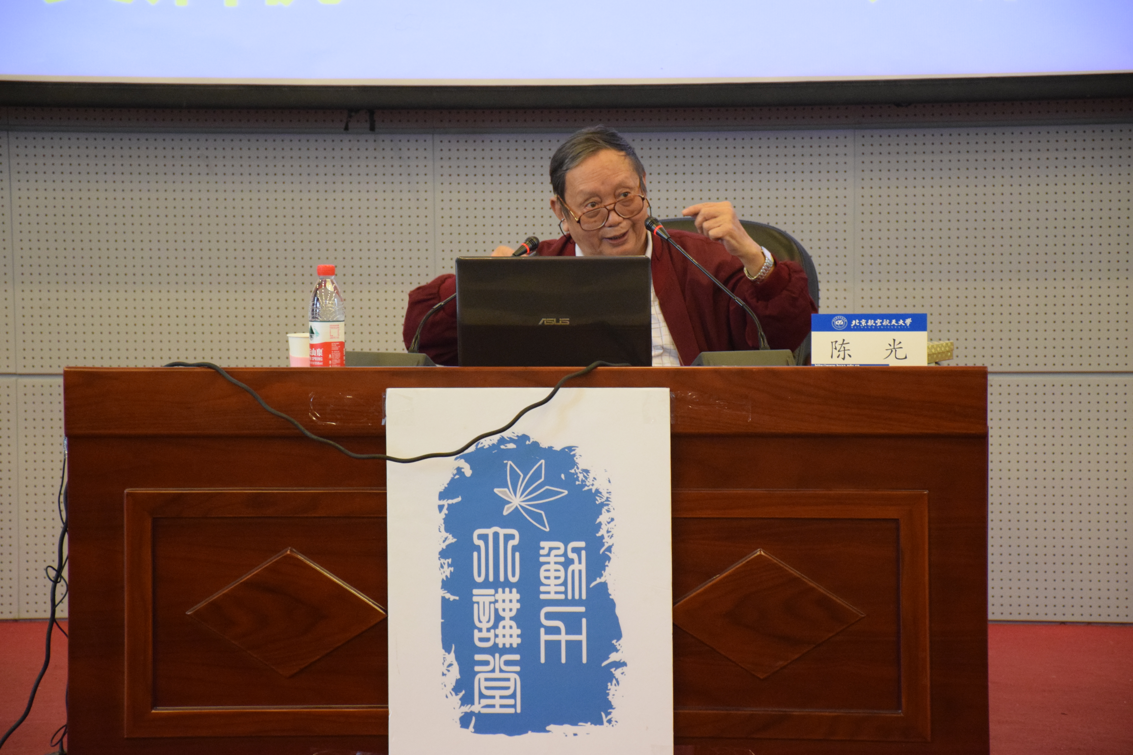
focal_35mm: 128
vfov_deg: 10.8
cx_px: 566
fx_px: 4012
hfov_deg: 16.1
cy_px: 378
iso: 3200
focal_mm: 85
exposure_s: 1/60
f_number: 5.3
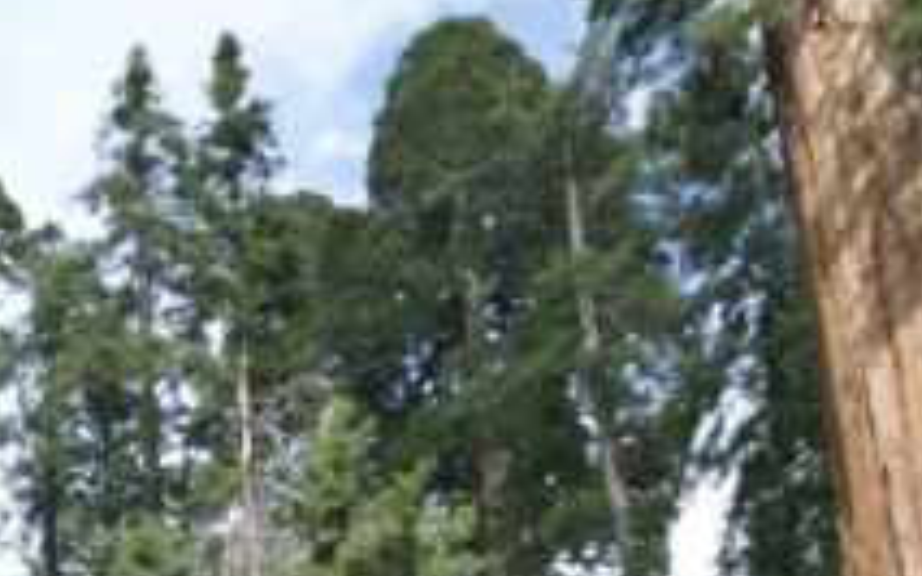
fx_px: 1428
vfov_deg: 18.5
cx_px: -82
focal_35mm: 57
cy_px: 992
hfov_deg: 31.8
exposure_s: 1/1250
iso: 12800
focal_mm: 15.5
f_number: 20
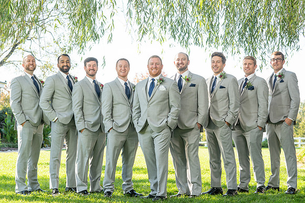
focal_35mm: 84
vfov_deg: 16.2
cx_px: 141
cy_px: 106
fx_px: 713
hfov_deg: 24.1
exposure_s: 1/200
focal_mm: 78
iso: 200
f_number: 5.6
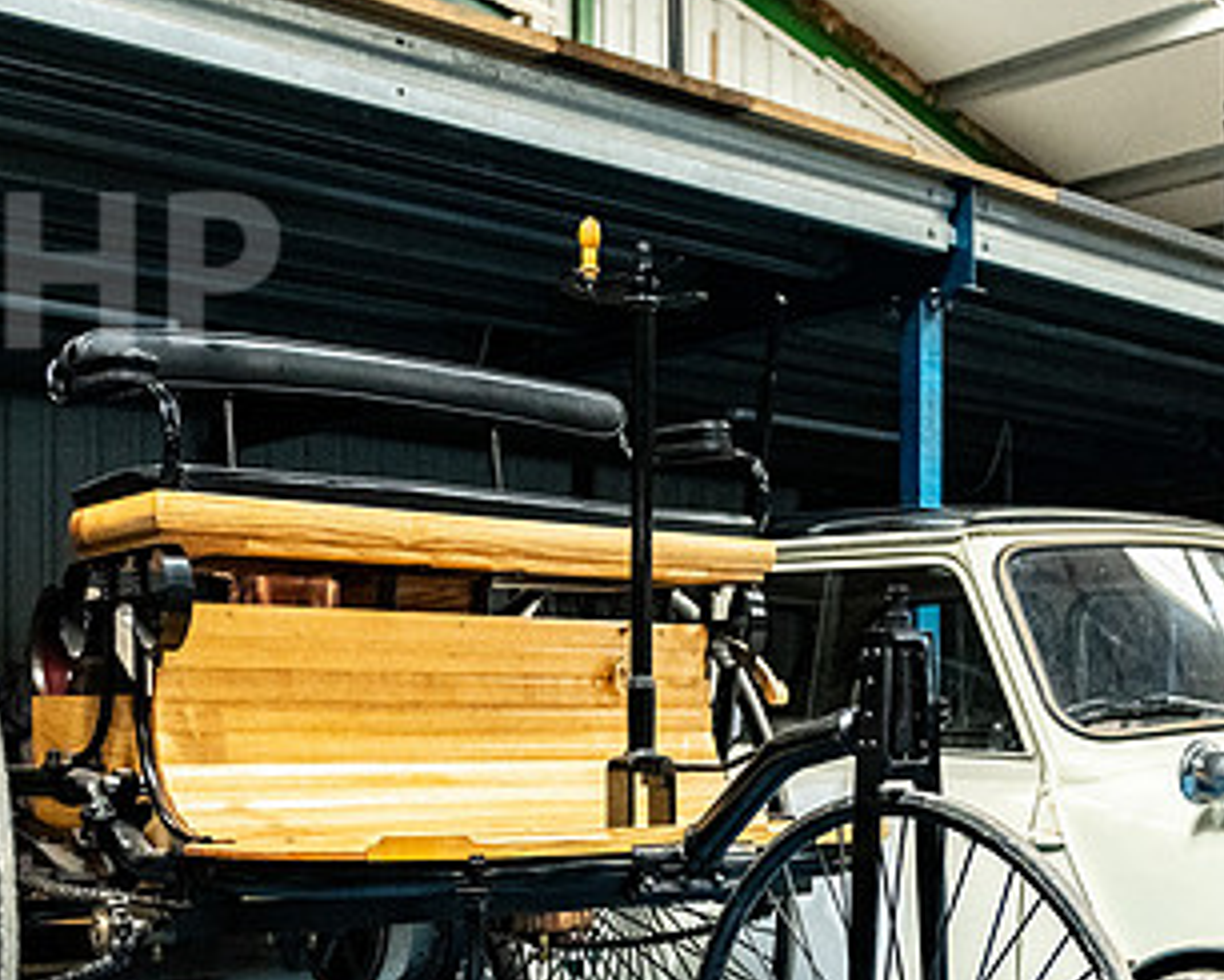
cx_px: 796
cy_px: 745
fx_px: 1993
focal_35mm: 55
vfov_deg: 27.2
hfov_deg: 33.9
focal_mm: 29
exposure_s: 1/100
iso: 3600
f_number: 4.5
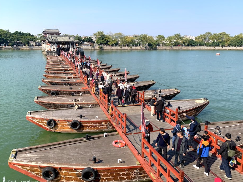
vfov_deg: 51.4
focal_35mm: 27
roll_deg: +1.9
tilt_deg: -12.1
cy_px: 92
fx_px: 190
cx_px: 123
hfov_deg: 65.3
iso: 25
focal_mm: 4.25
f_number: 1.8
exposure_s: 1/1812
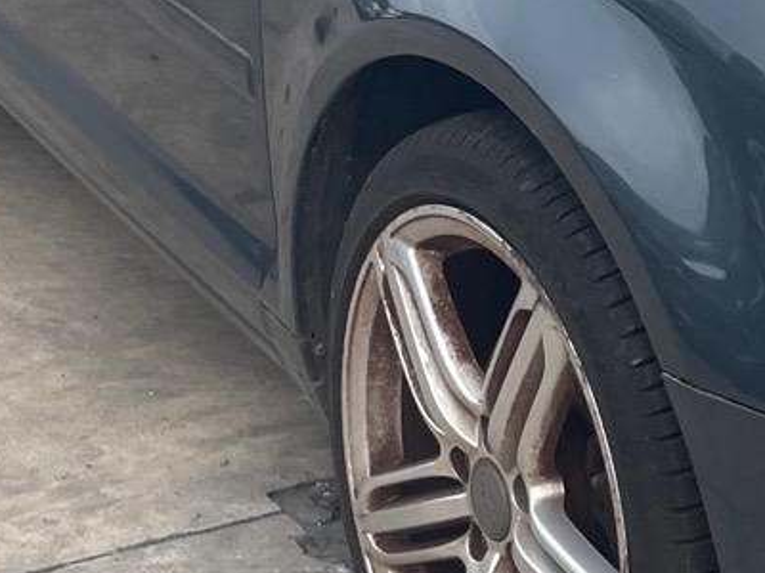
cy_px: 181
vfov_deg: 12.6
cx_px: 1023
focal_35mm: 117
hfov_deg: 15.9
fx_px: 2586
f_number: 1.6
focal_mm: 4.2
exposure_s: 1/1276
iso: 32
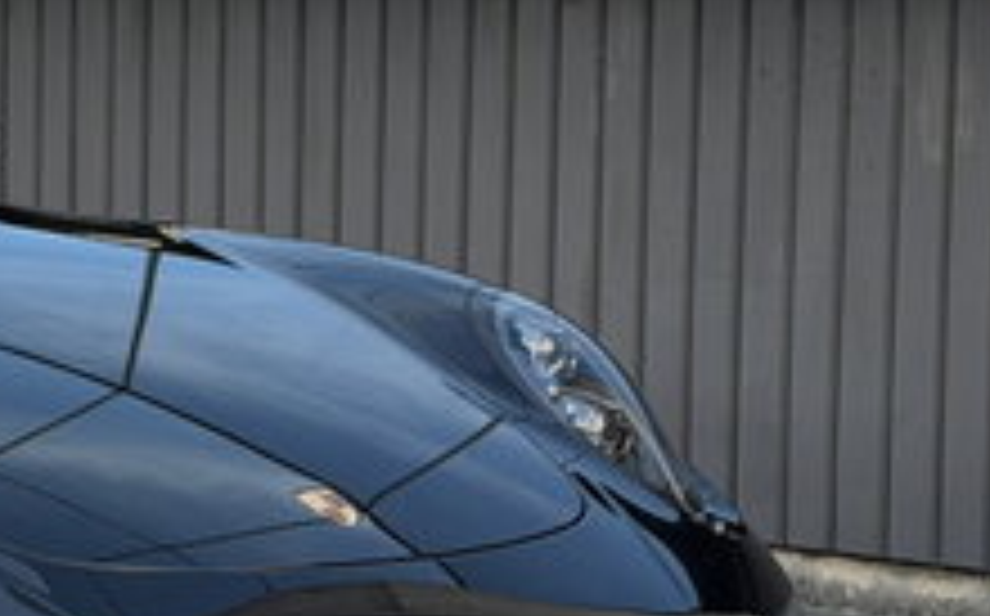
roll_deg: -0.3
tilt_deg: -5.8
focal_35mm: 178
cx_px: -526
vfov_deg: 7.4
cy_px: 387
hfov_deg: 11.3
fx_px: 4798
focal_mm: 6.76
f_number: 1.78
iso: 64
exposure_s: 1/305
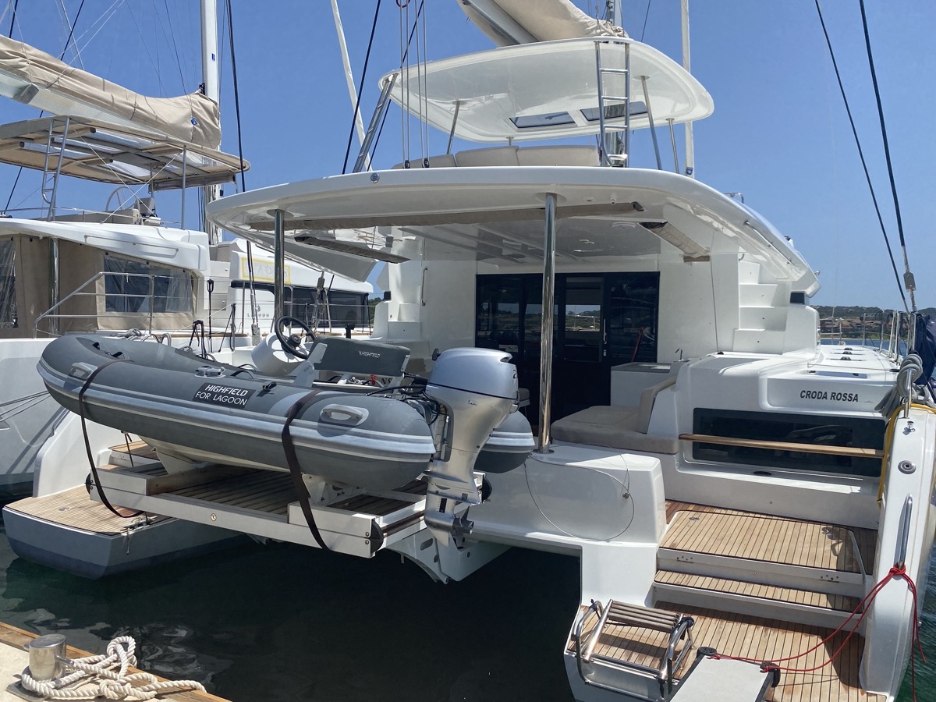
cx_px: 468
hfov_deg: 67.3
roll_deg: -1.3
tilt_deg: -2.5
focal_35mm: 26
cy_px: 351
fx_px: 703
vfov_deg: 53.1
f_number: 1.8
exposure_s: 1/4444
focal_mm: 4.25
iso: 32
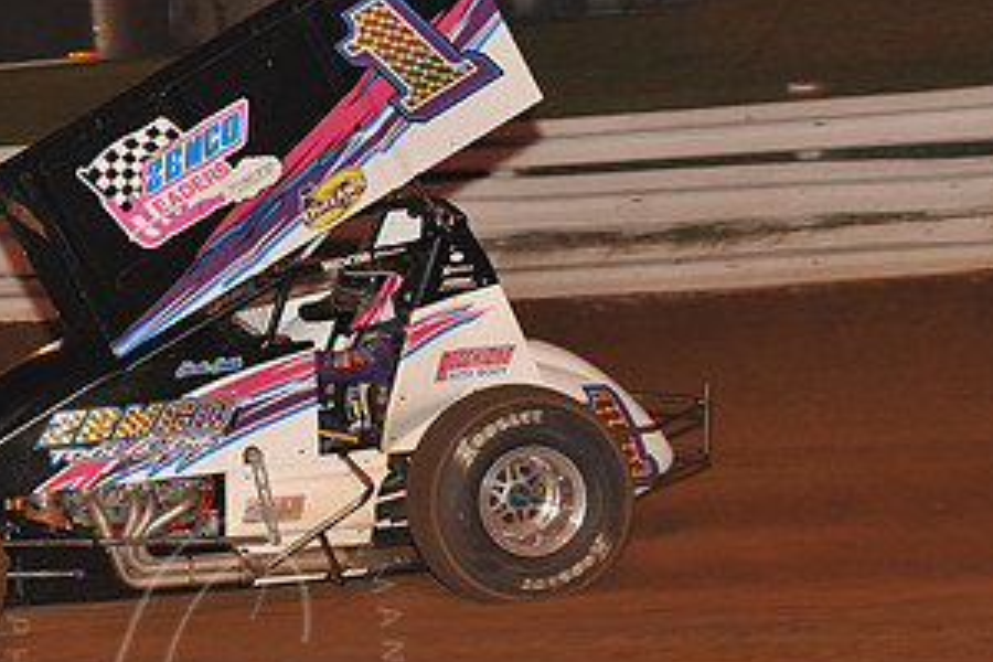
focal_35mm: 203
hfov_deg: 10.1
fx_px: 5599
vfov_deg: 6.8
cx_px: 202
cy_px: 341
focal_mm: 105
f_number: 6.3
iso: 1250
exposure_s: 1/320
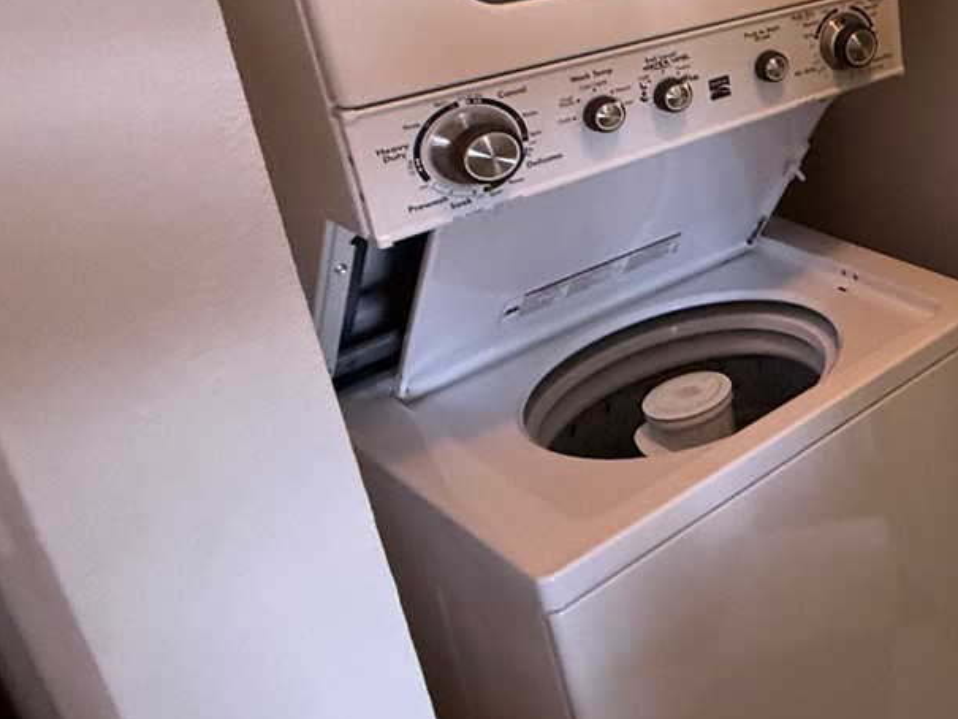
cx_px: 1238
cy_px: 82
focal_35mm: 37
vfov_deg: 36.5
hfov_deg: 35.1
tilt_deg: -17.1
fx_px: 1024
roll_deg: -0.7
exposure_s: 1/120
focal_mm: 2.22
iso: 320
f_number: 2.2
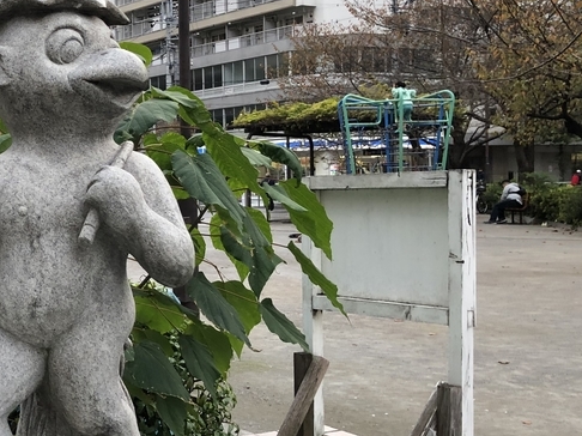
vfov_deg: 24.8
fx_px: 991
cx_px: -24
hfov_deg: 30.0
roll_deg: +2.2
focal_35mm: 59
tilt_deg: -0.2
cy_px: 200
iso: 25
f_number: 1.8
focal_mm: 4
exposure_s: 1/40
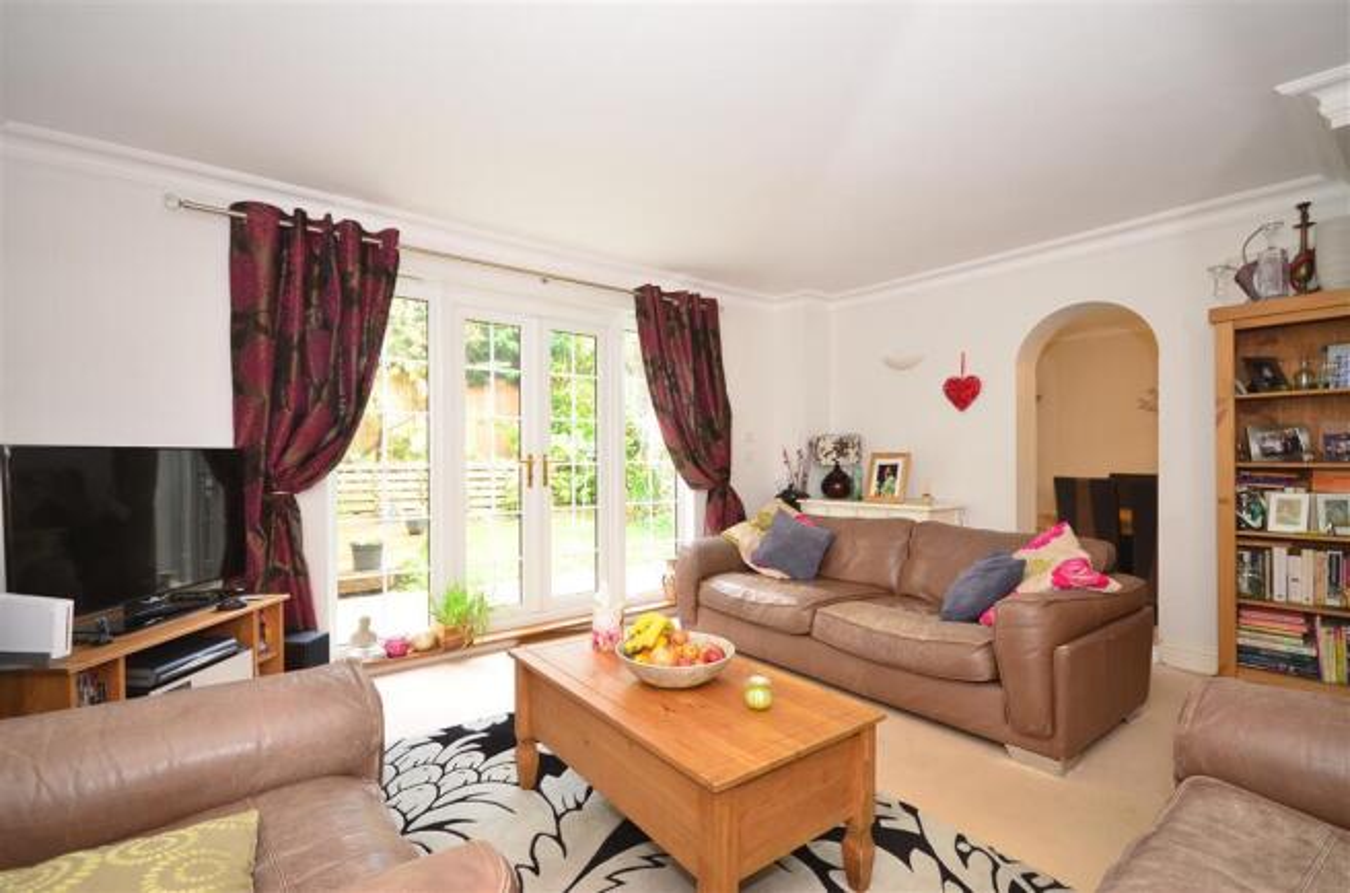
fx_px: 617
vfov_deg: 71.8
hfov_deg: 95.1
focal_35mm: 16
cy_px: 446
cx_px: 675
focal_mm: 11
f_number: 5
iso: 200
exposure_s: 1/4
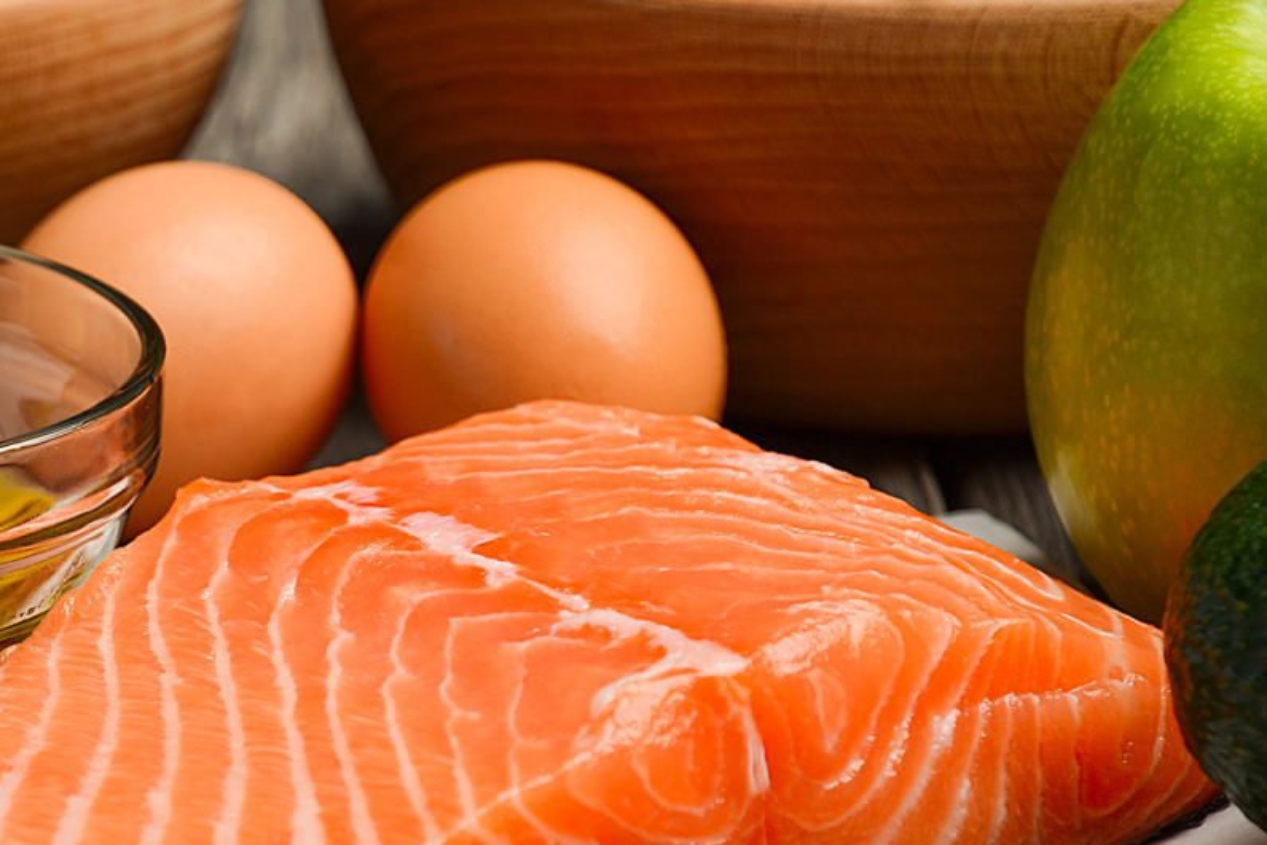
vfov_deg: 5.4
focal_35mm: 256
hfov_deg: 8.0
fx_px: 9009
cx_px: 140
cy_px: 399
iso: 100
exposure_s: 1/125
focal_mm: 85
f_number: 5.6
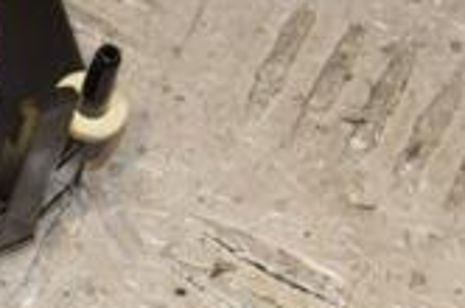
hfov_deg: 6.0
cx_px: -342
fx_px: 4345
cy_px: 14
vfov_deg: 4.1
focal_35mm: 337
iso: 800
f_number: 8
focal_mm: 62
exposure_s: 1/200
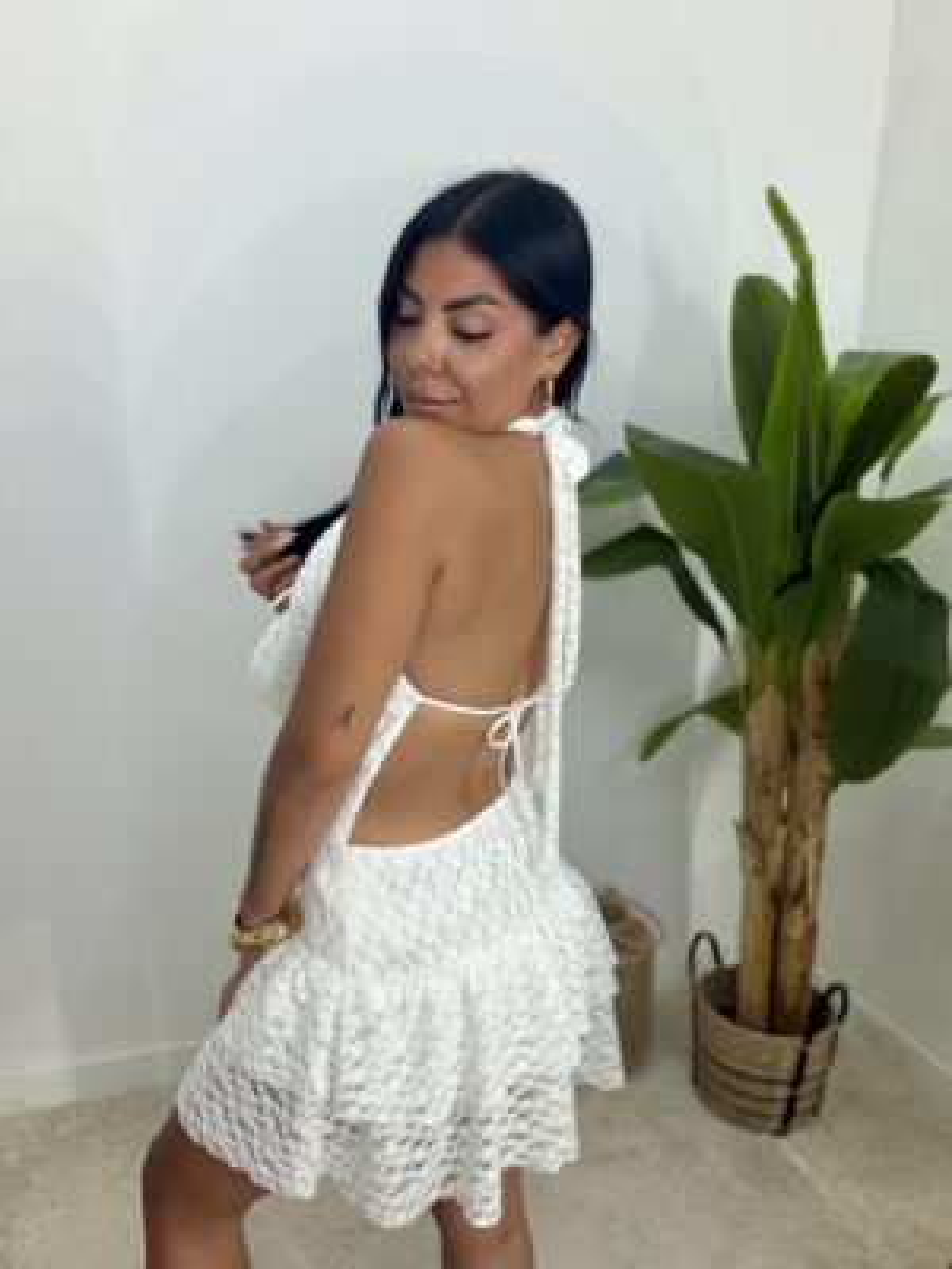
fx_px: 1100
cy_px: 634
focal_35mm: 30
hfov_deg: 46.8
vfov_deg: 60.0
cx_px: 476
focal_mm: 2.71
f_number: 1.9
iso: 50
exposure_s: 1/76
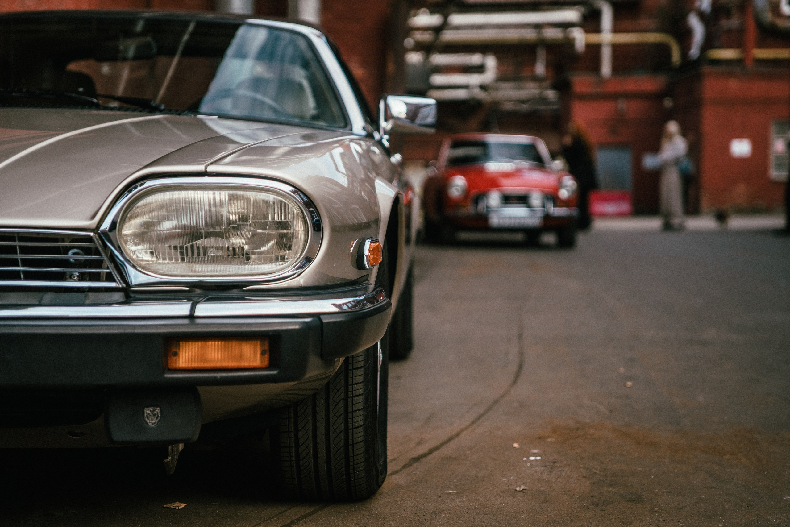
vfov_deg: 19.5
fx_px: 1536
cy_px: 264
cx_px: 395
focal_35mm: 70
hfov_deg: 28.8
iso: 100
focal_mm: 70
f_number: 2.8
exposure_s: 1/160
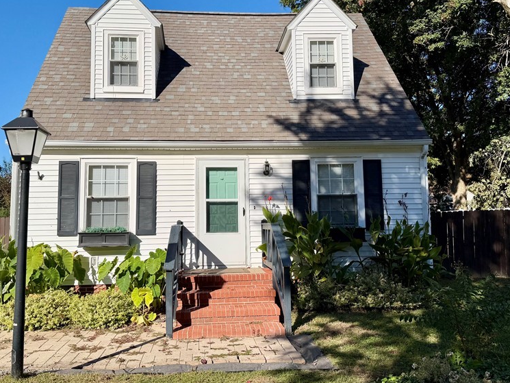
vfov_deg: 42.9
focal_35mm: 33
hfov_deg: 55.3
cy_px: 167
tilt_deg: +5.5
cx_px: 239
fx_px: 486
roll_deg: +0.8
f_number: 1.78
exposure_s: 1/6711
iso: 80
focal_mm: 6.76
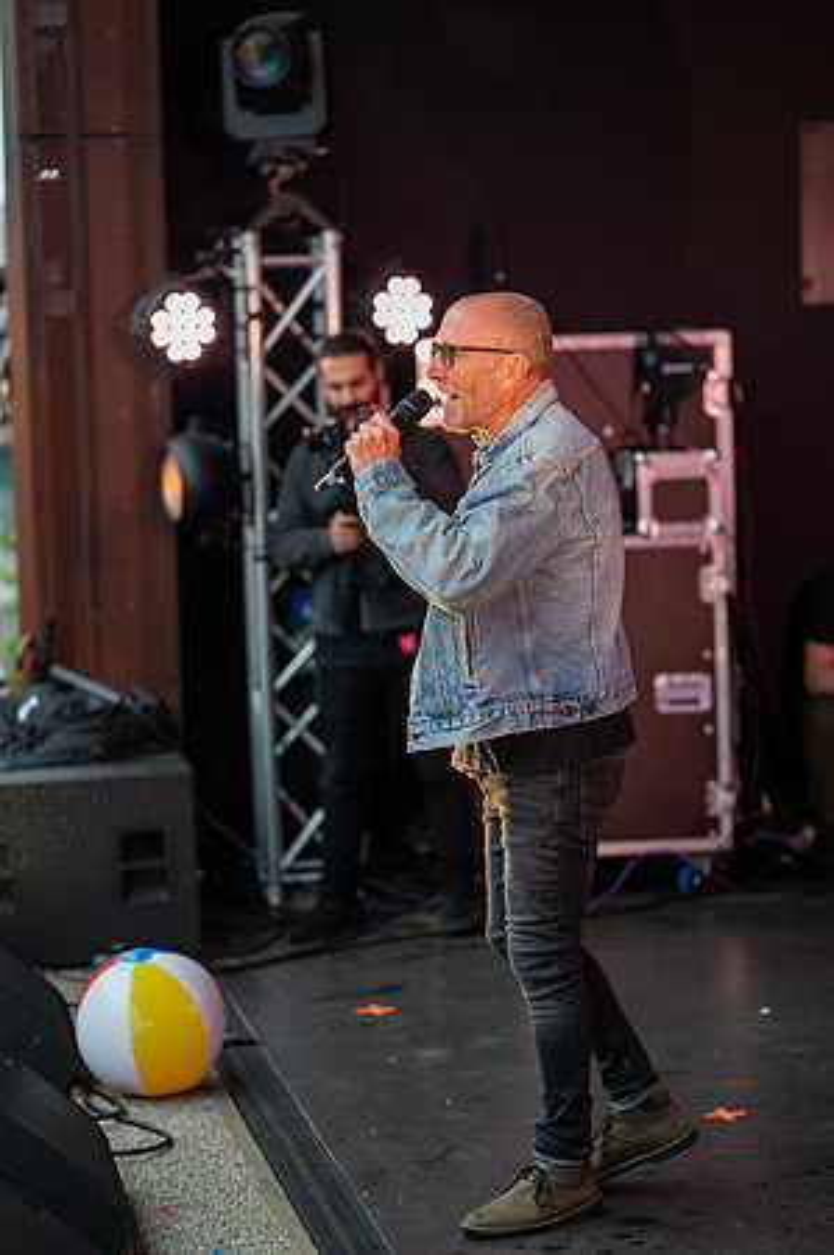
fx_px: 2960
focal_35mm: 85
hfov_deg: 16.0
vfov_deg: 23.9
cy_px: 628
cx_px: 417
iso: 250
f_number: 2
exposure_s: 1/200
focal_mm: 85
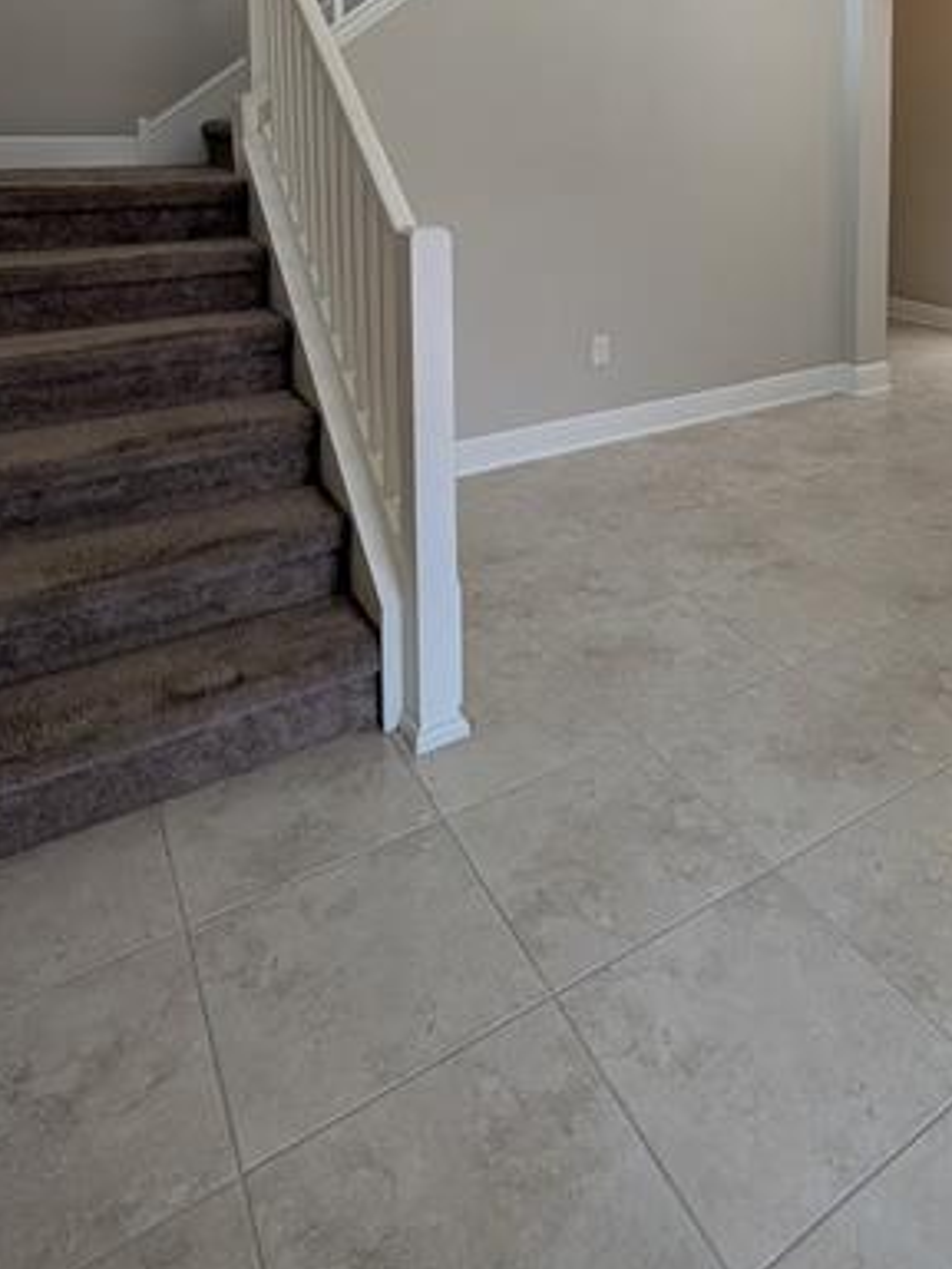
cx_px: 648
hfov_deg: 55.4
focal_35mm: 24
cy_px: 195
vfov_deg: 63.2
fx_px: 880
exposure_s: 1/164
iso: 57
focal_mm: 2.02
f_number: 1.7
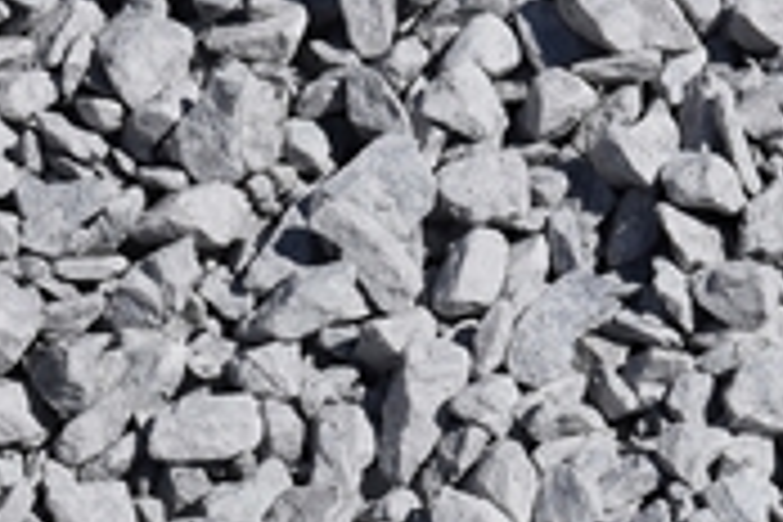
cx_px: -909
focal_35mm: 379
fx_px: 8249
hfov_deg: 5.3
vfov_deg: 3.6
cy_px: 520
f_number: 13
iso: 200
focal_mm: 55
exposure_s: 1/640
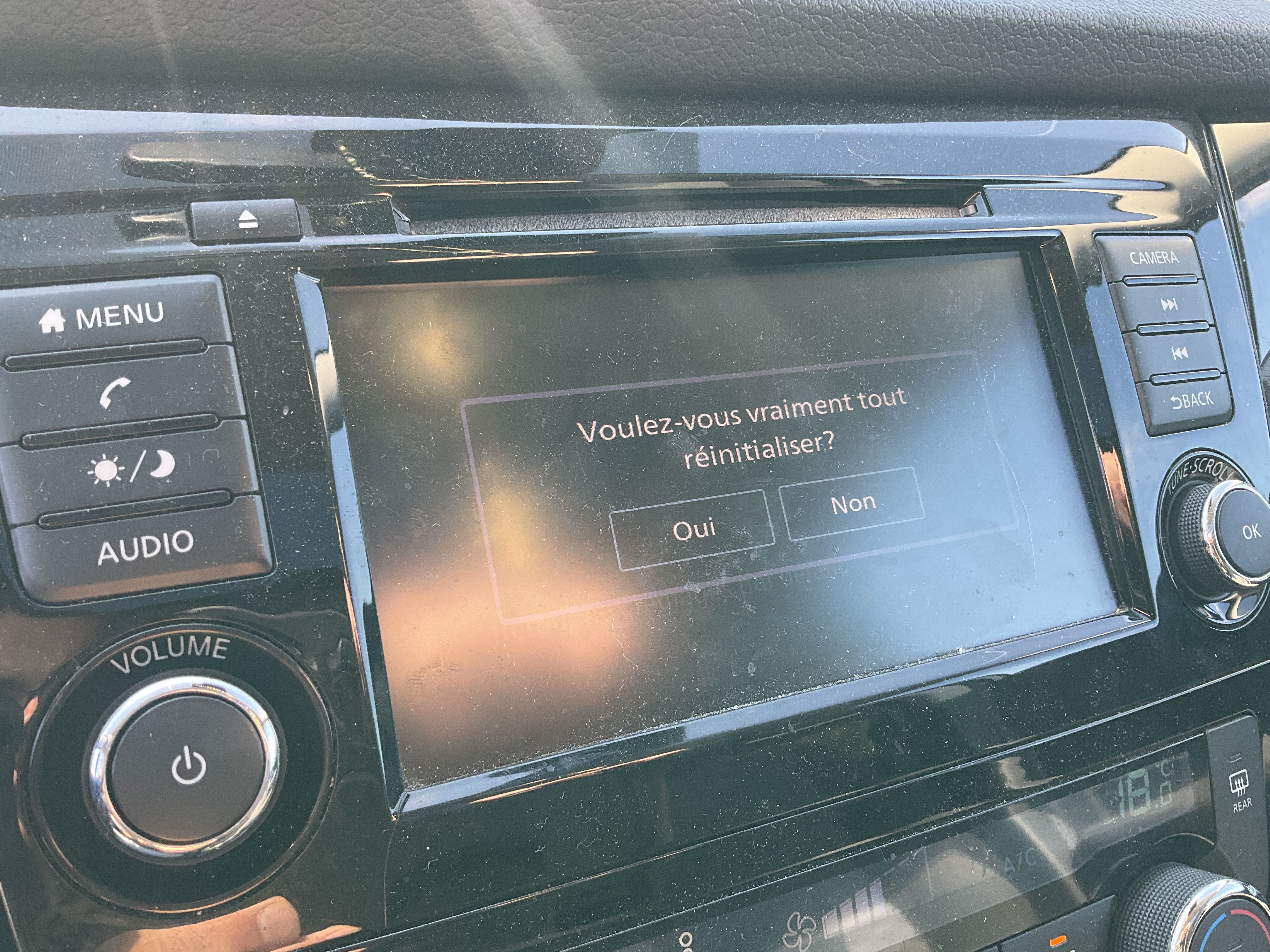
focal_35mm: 29
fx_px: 1064
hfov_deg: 61.7
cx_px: 635
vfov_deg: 48.2
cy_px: 476
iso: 50
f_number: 1.8
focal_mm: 3
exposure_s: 1/122
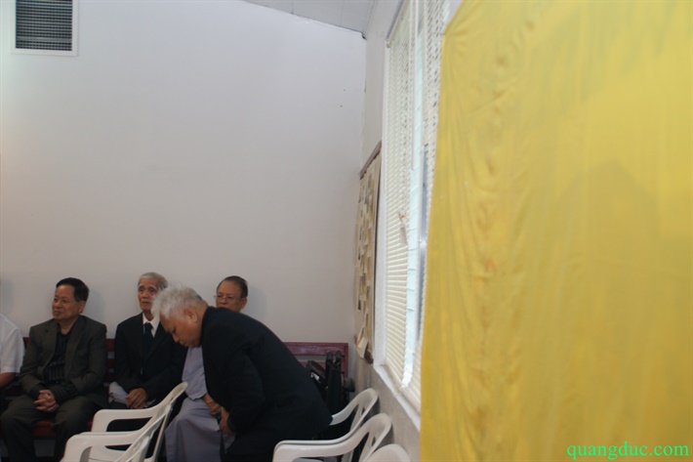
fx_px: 808
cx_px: 346
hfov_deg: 46.4
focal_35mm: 42
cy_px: 231
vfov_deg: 31.9
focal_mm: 28
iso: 400
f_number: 4
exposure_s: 1/60
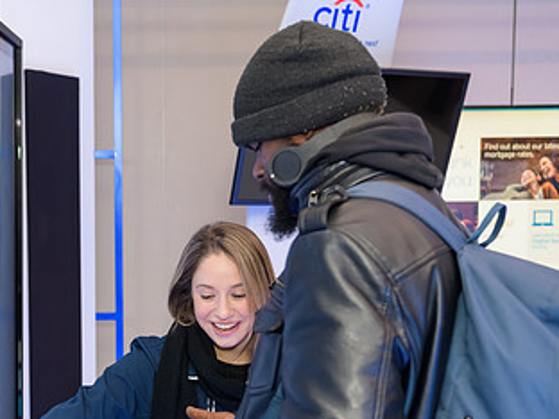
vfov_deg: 21.4
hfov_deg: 28.3
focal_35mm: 68
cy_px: 312
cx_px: 170
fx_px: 1098
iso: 1000
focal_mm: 38
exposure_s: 1/125
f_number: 3.2
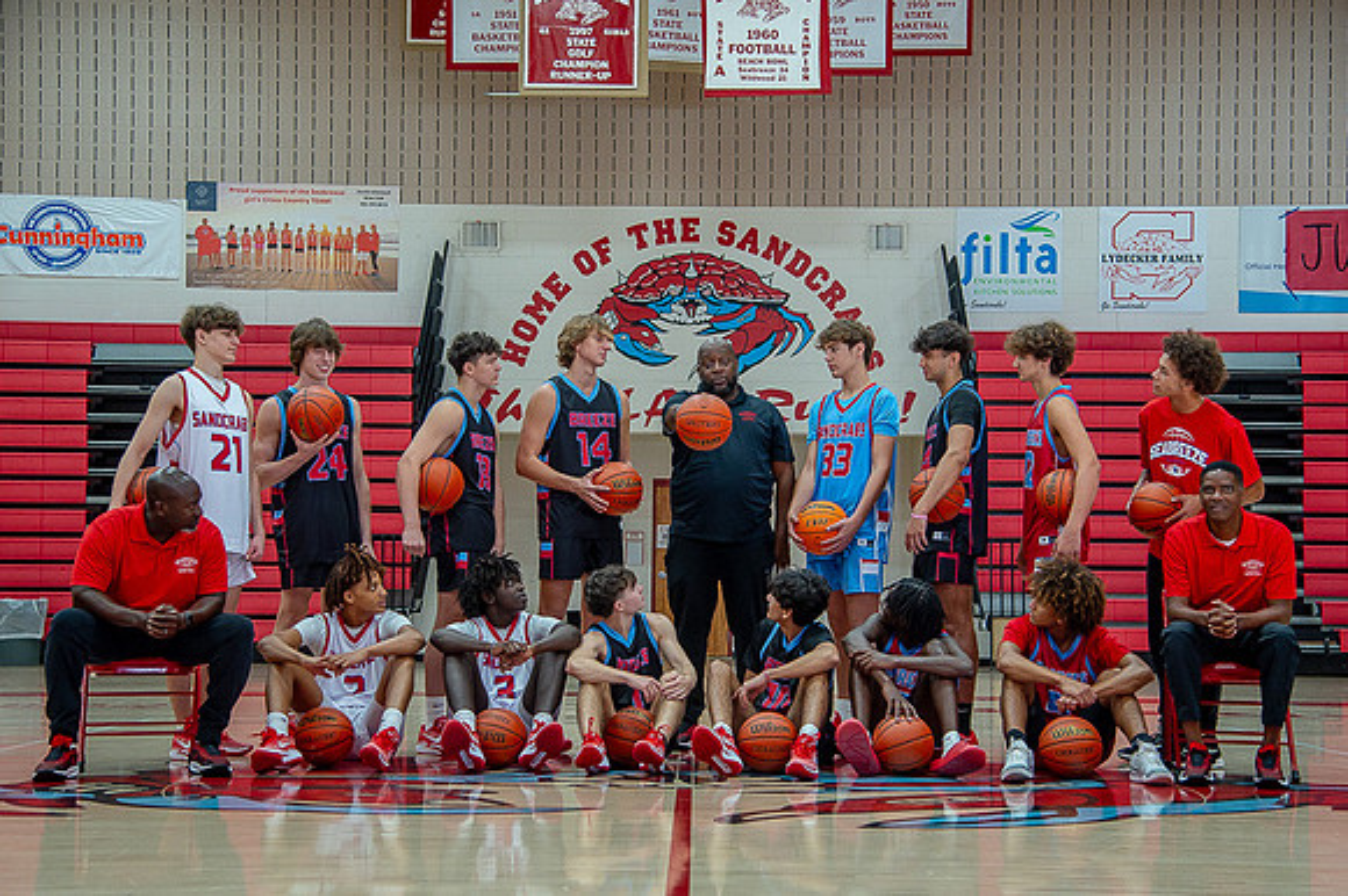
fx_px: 2200
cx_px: 682
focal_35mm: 59
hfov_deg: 34.1
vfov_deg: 23.0
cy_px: 488
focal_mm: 52
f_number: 4
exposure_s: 1/250
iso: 800
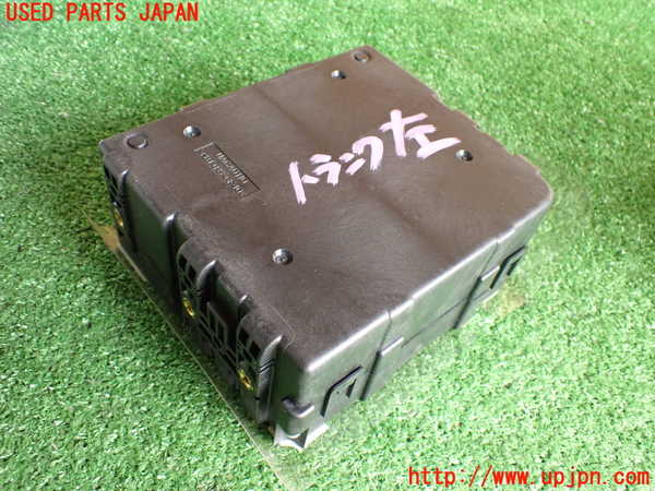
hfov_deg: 60.0
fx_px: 568
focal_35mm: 30
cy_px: 246
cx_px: 328
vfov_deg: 46.8
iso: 800
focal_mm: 5.4
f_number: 2.3
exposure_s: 1/80
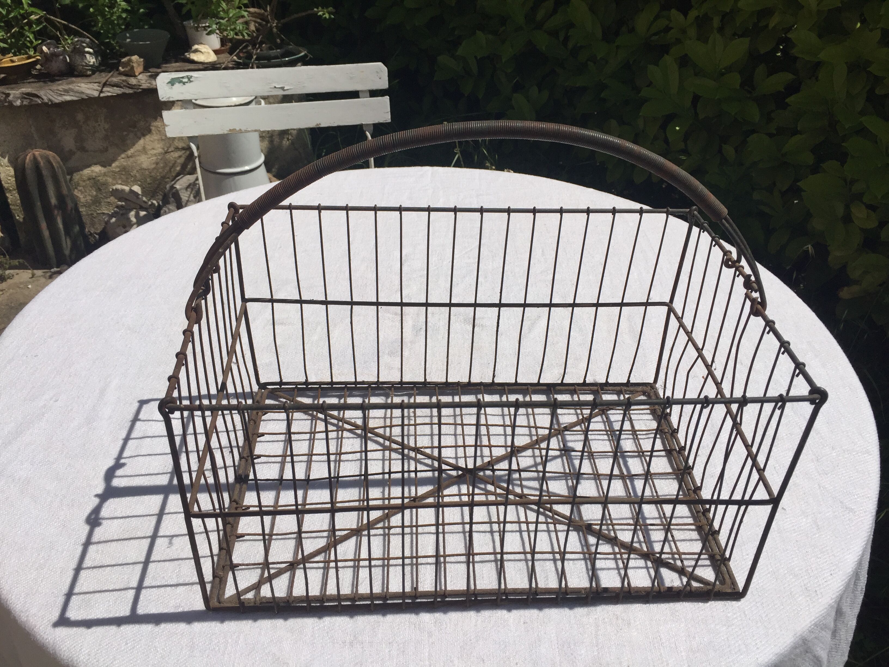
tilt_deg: -34.2
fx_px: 745
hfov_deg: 61.7
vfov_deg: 48.2
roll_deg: -1.2
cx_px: 444
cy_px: 334
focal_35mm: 29
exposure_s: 1/7937
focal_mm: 4.15
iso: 32
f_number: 2.2
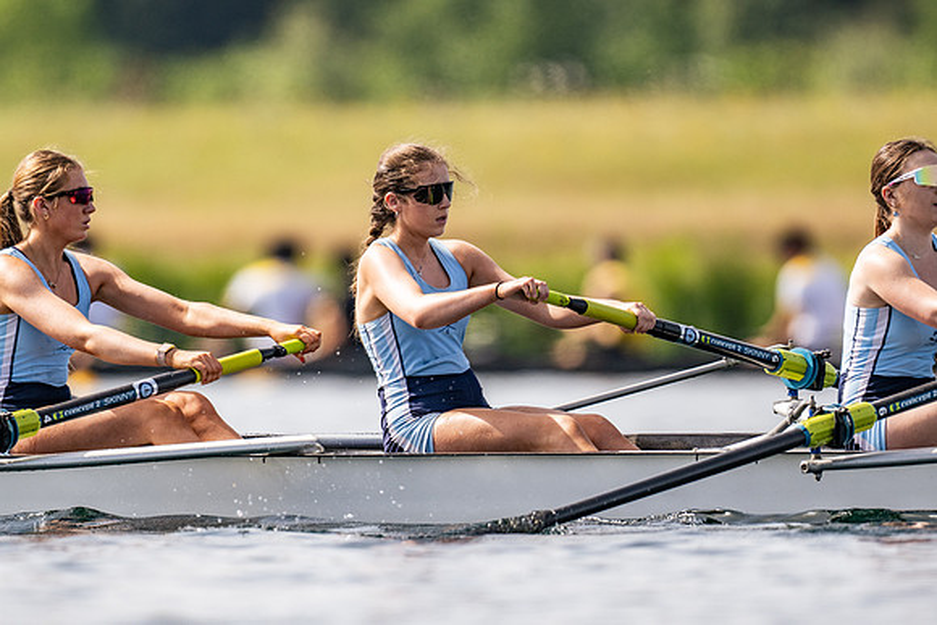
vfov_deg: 1.5
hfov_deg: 2.3
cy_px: 312
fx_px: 23441
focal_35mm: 900
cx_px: 468
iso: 180
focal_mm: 600
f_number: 4
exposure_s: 1/2500
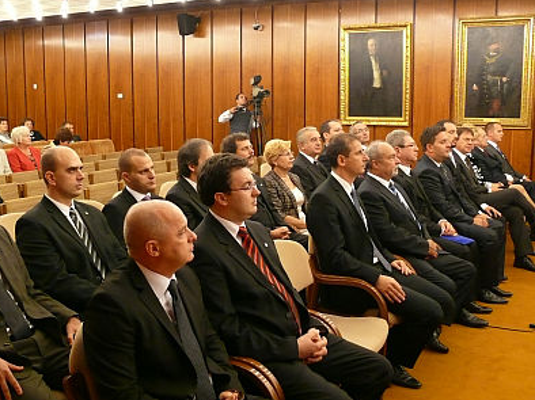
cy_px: 216
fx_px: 618
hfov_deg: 46.8
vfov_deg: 35.9
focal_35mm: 40
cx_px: 254
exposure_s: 1/50
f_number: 2.8
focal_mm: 7.4
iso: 400
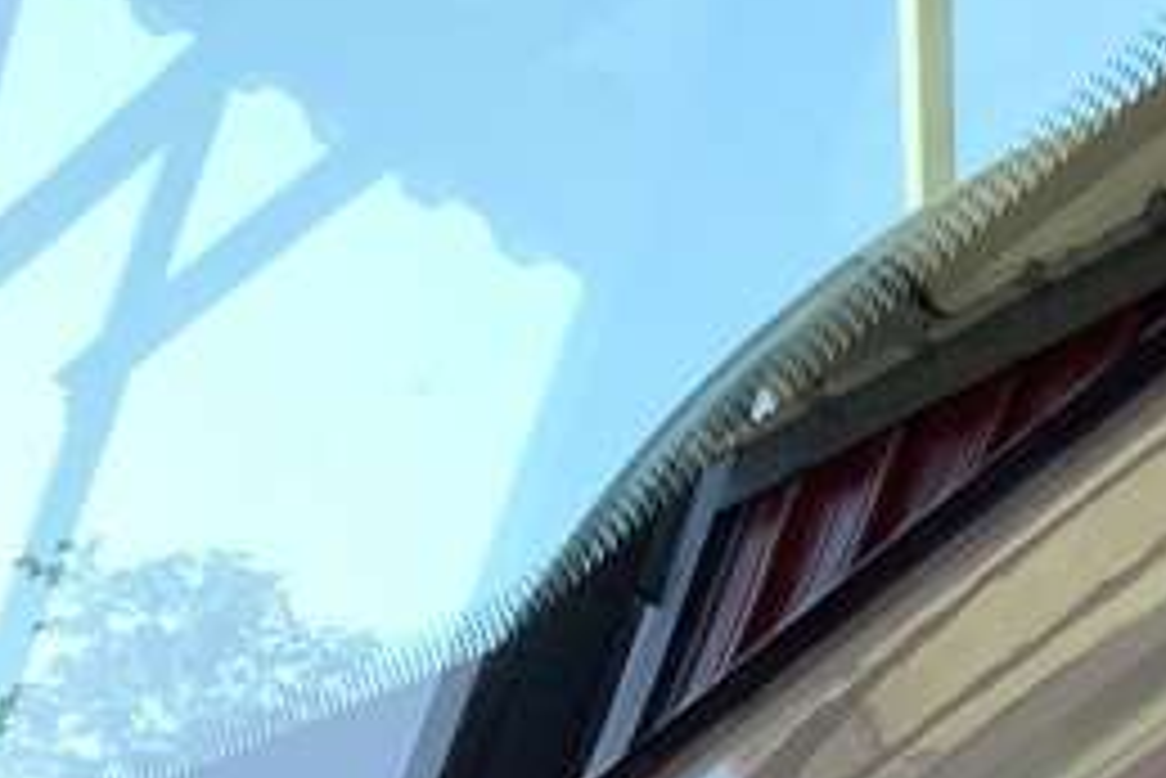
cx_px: 1211
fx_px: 5801
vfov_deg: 7.0
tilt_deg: -4.7
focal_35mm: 179
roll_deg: +1.2
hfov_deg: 11.3
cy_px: 2249
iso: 25
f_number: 2.4
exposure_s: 1/120
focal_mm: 3.3
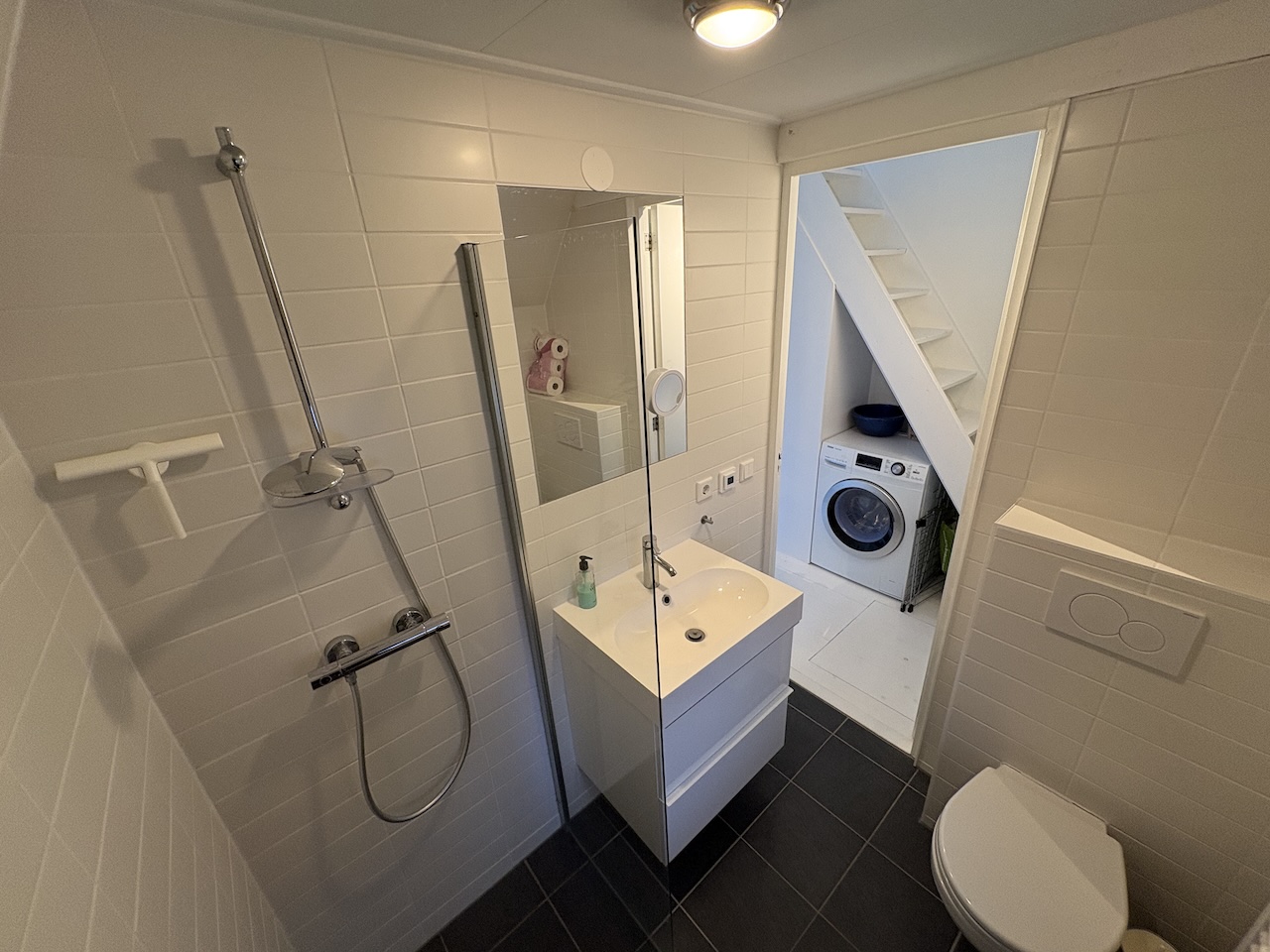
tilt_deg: -22.7
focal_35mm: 14
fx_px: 514
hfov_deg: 102.1
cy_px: 476
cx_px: 635
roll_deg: +3.1
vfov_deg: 85.7
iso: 200
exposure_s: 1/50
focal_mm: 2.22
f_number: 2.2
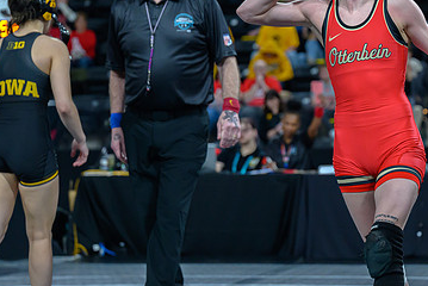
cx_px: 306
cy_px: 79
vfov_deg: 9.8
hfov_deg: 14.6
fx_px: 1666
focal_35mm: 140
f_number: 2.8
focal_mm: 70
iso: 2800
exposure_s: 1/800
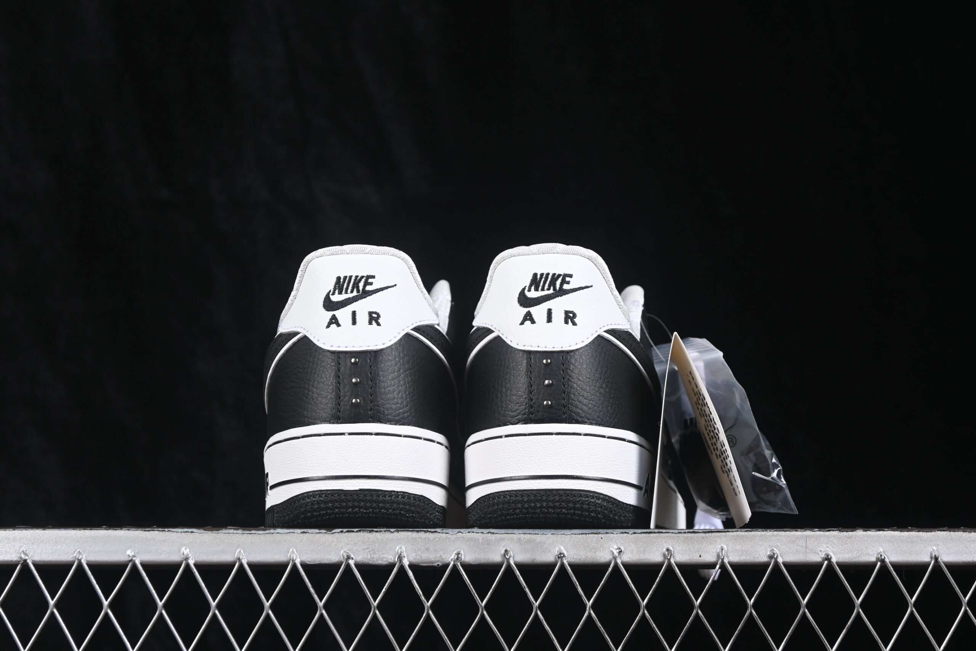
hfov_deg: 27.0
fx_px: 2033
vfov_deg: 18.2
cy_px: 326
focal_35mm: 75
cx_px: 488
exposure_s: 1/60
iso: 160
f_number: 6.3
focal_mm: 50
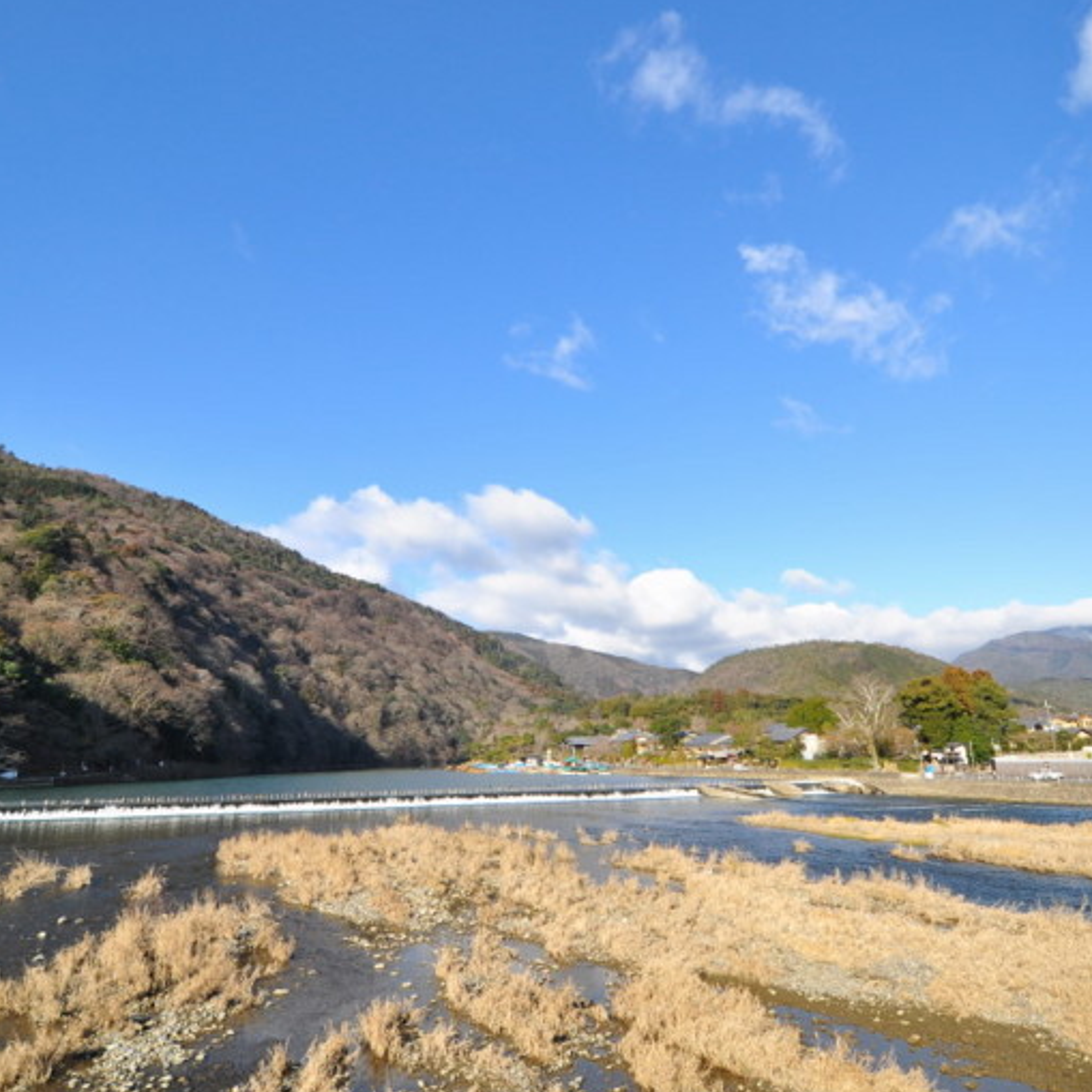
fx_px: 714
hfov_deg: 74.8
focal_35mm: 20
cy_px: 540
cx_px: 564
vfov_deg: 74.8
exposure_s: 1/1250
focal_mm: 10
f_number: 4.5
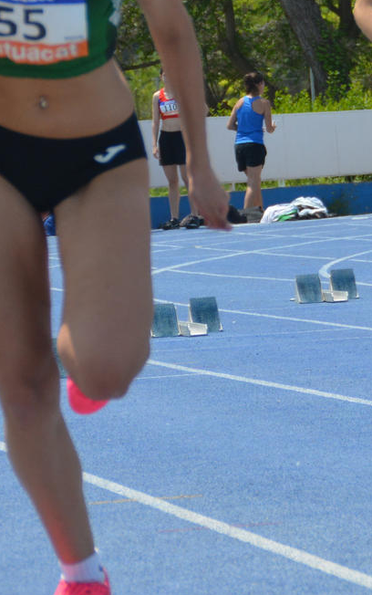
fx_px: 6223
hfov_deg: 3.4
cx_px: 582
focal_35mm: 384
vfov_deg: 5.5
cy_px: 40
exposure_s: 1/1600
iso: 400
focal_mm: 80
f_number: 6.3
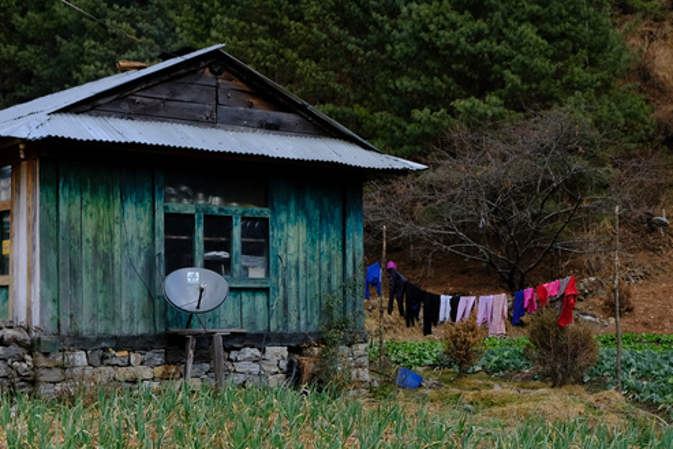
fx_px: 1328
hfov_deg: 28.3
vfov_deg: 19.0
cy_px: 373
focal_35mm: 71
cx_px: 449
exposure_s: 1/340
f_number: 5.6
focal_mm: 23
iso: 400
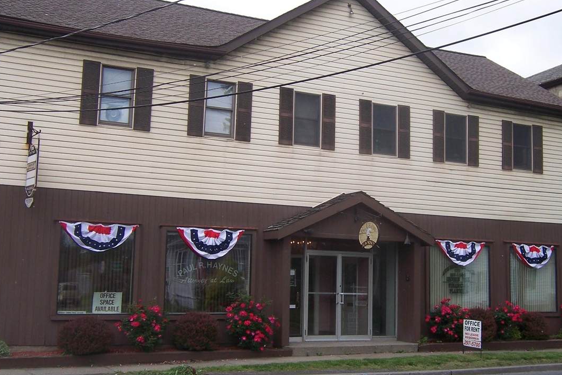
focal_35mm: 50
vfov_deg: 27.0
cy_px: 174
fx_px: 780
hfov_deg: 39.6
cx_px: 297
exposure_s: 1/350
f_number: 4
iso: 80
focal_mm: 6.7
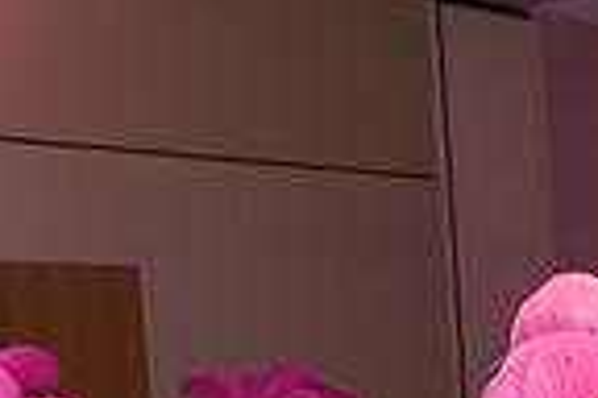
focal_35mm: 101
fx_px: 1678
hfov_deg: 19.3
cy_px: 558
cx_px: 675
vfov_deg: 13.0
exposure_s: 1/125
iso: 1600
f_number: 4
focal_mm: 24
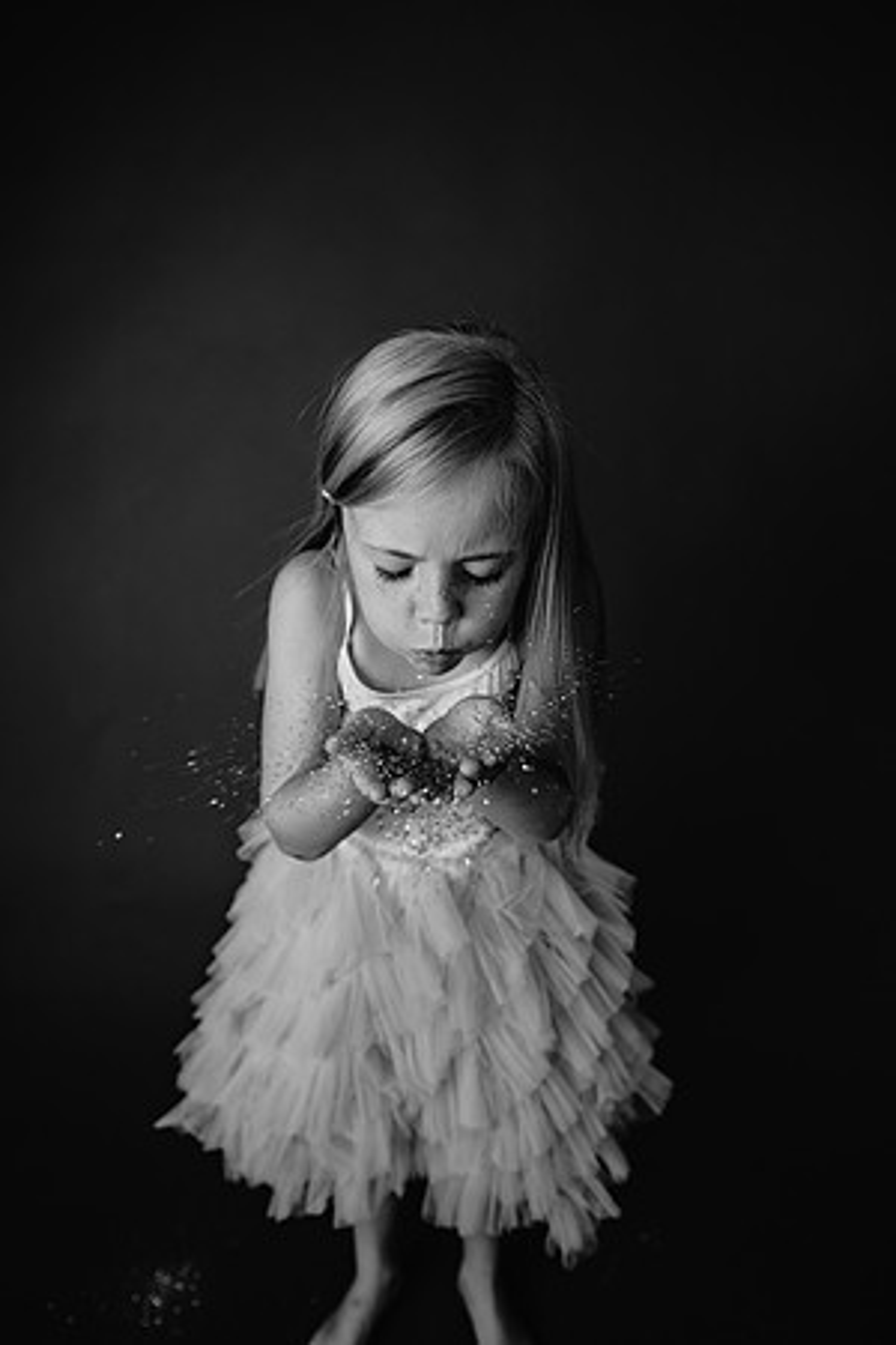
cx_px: 448
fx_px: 896
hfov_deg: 53.1
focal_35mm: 24
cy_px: 672
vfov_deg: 73.7
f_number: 2.8
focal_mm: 24
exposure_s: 1/160
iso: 100
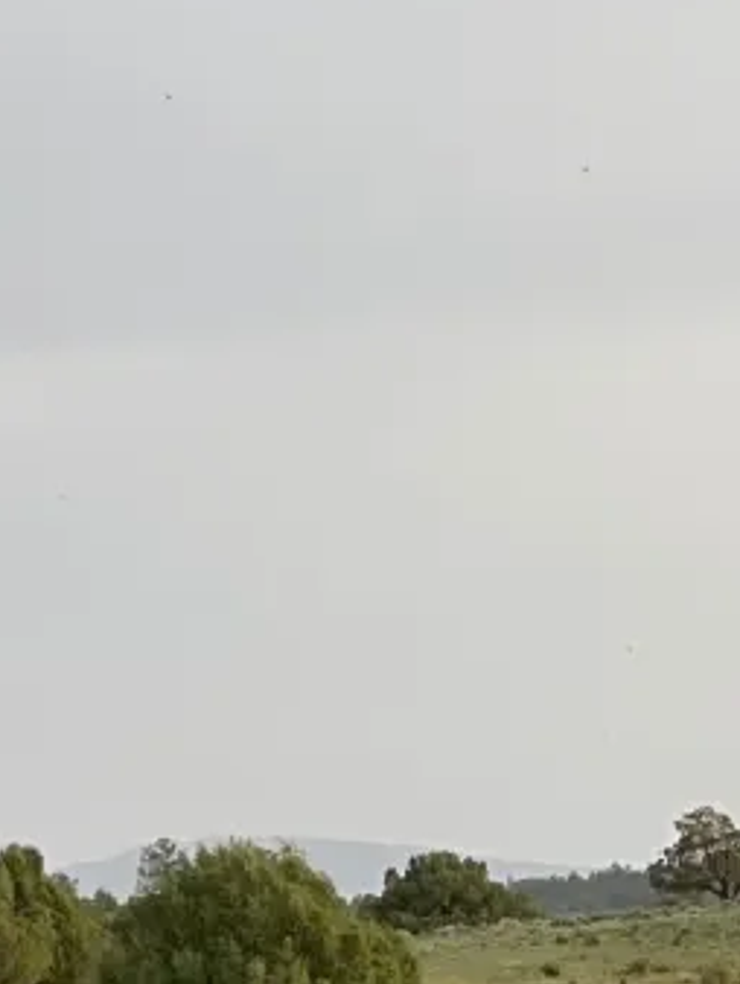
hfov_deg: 5.8
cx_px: -897
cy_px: 1052
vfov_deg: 7.9
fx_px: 7060
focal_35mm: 248
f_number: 2
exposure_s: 1/122
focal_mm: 6
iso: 32
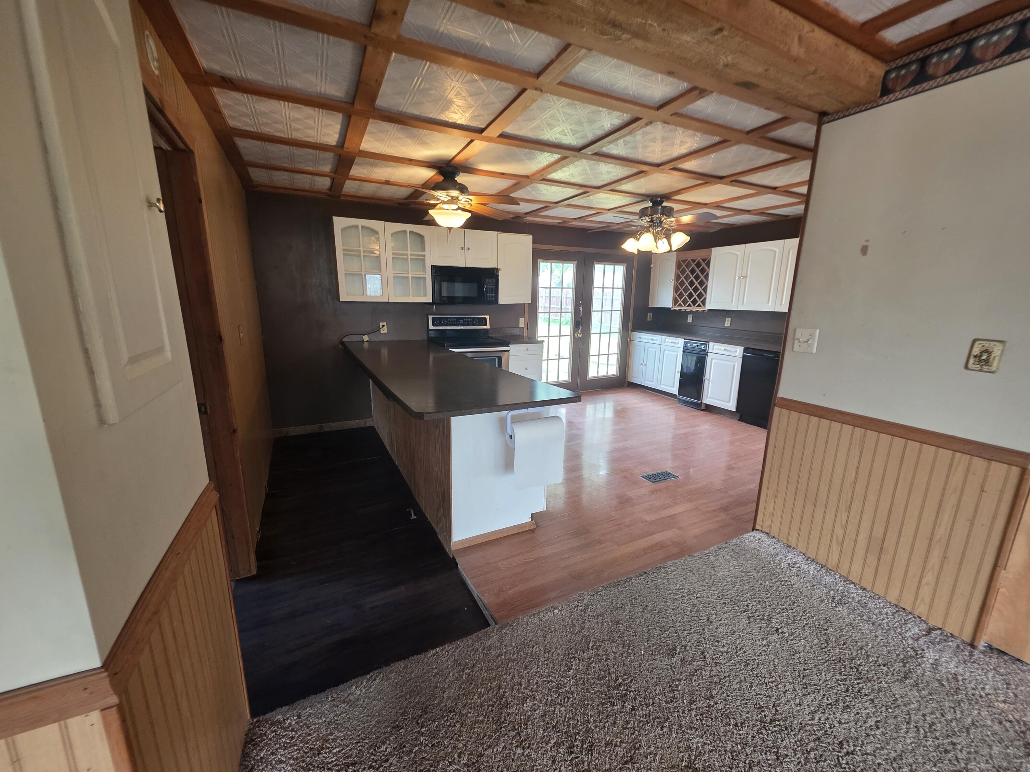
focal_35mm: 13
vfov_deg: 89.9
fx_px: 387
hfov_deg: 106.2
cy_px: 386
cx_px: 515
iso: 200
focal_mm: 2.2
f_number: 1.9
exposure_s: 1/60
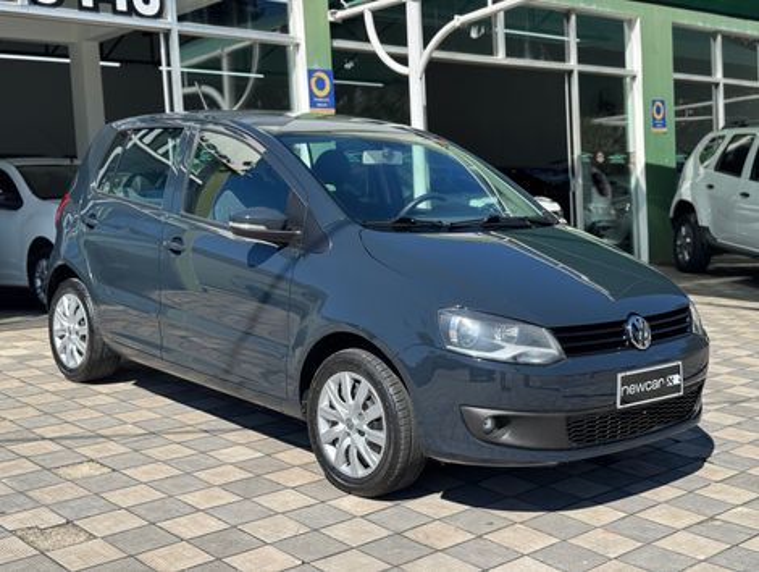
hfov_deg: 39.6
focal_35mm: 48
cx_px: 380
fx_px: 1054
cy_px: 286
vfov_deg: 30.3
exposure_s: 1/2717
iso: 64
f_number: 1.78
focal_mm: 6.76
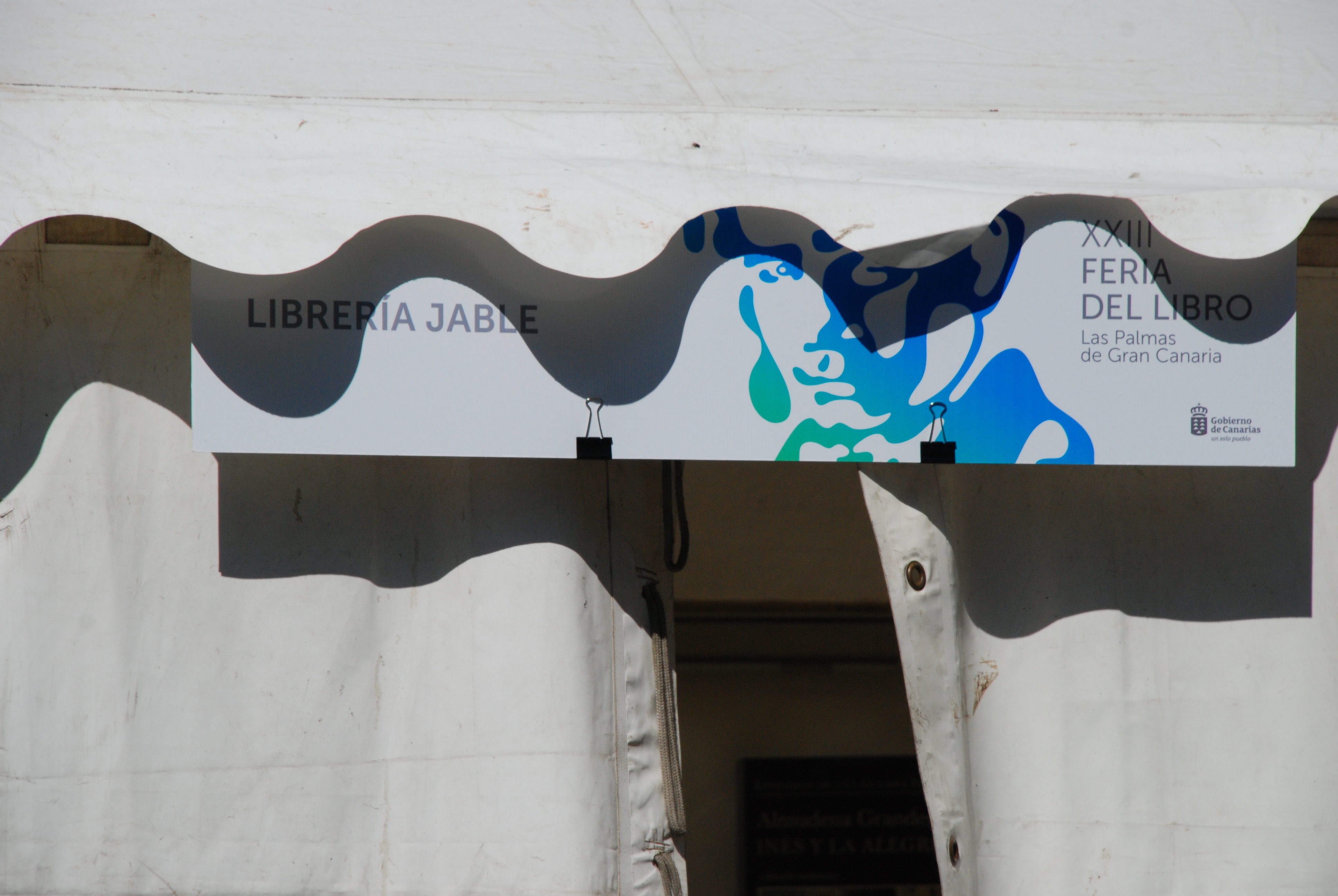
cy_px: 448
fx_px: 7535
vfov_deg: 6.8
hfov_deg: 10.1
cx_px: 669
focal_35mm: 202
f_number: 11
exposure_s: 1/2000
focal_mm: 135
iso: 400
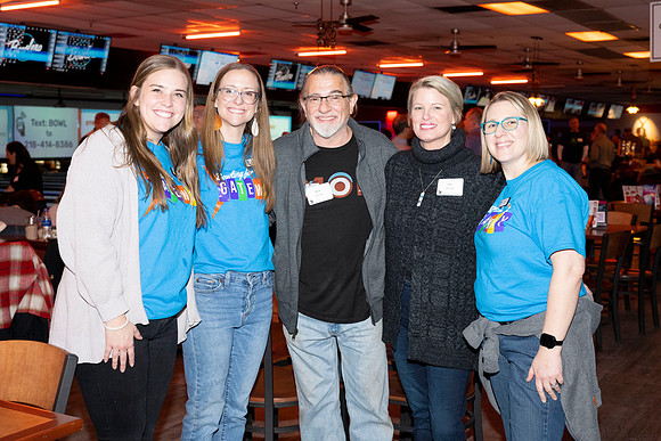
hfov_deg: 42.7
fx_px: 845
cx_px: 330
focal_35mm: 46
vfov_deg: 29.3
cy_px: 220
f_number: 5.6
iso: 2000
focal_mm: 46
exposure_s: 1/100
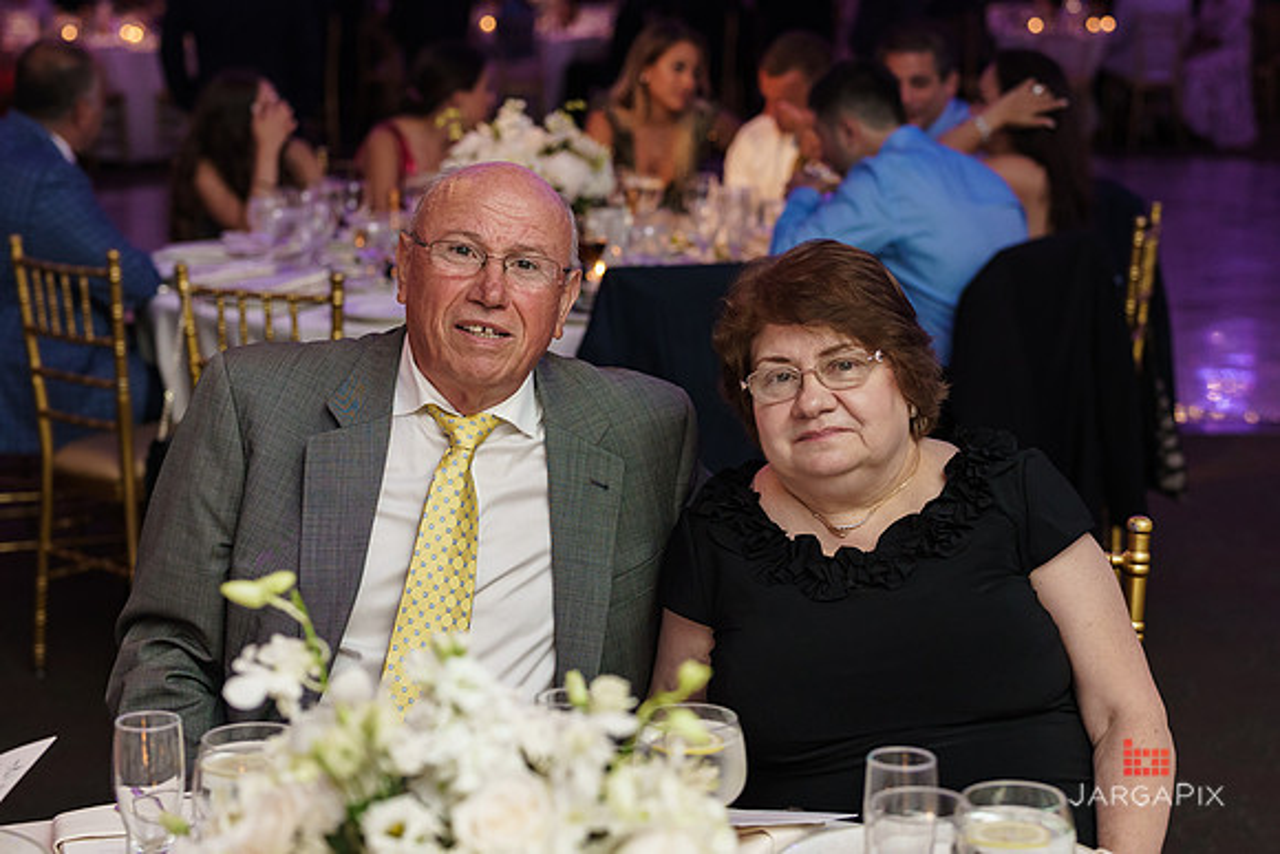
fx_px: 2667
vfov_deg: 18.2
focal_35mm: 75
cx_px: 640
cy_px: 427
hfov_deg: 27.0
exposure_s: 1/250
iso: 1000
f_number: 2.5
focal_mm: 50
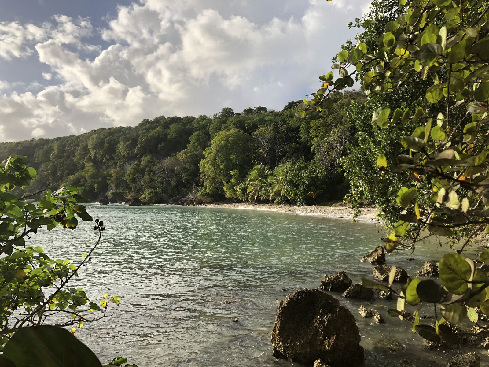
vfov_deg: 49.7
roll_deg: +0.4
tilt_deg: +1.5
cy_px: 184
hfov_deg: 63.4
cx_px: 244
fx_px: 396
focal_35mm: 28
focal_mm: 4
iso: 20
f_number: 1.8
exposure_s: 1/2000
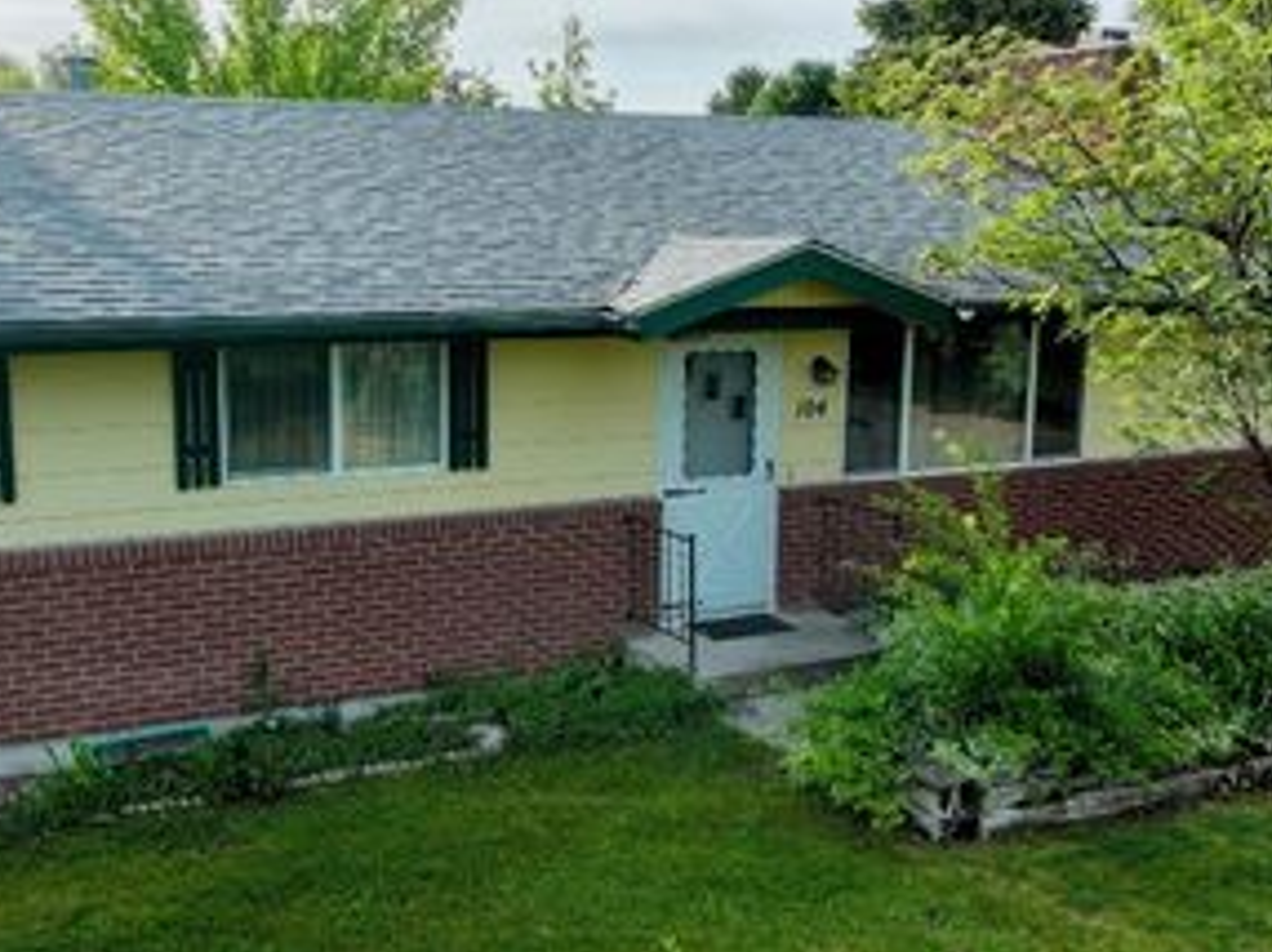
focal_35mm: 42
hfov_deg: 44.4
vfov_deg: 34.3
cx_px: 471
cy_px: 474
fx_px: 1542
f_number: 2.8
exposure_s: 1/1250
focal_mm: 12.29
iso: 400
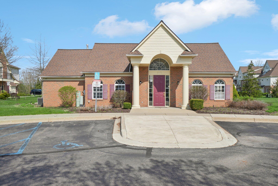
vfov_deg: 47.9
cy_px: 93
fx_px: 208
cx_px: 139
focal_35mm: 27
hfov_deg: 67.4
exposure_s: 1/350
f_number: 8
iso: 100
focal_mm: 18
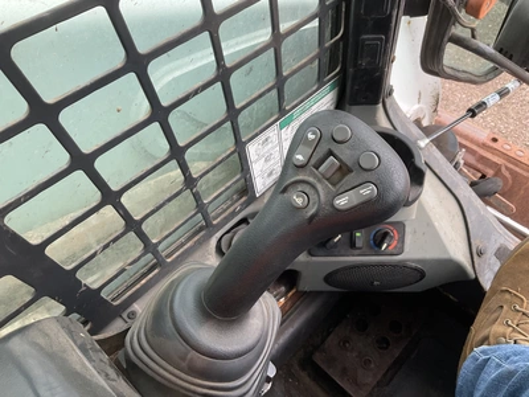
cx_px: 264
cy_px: 198
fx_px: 443
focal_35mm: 29
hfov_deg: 61.7
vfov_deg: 48.2
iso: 50
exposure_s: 1/122
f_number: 1.8
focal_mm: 3
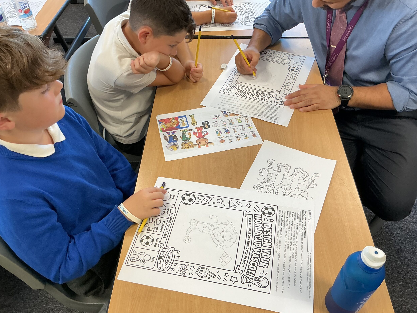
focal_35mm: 30
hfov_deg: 60.0
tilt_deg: -47.4
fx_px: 361
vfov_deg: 46.8
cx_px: 206
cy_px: 156
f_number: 1.8
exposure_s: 1/60
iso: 64
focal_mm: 3
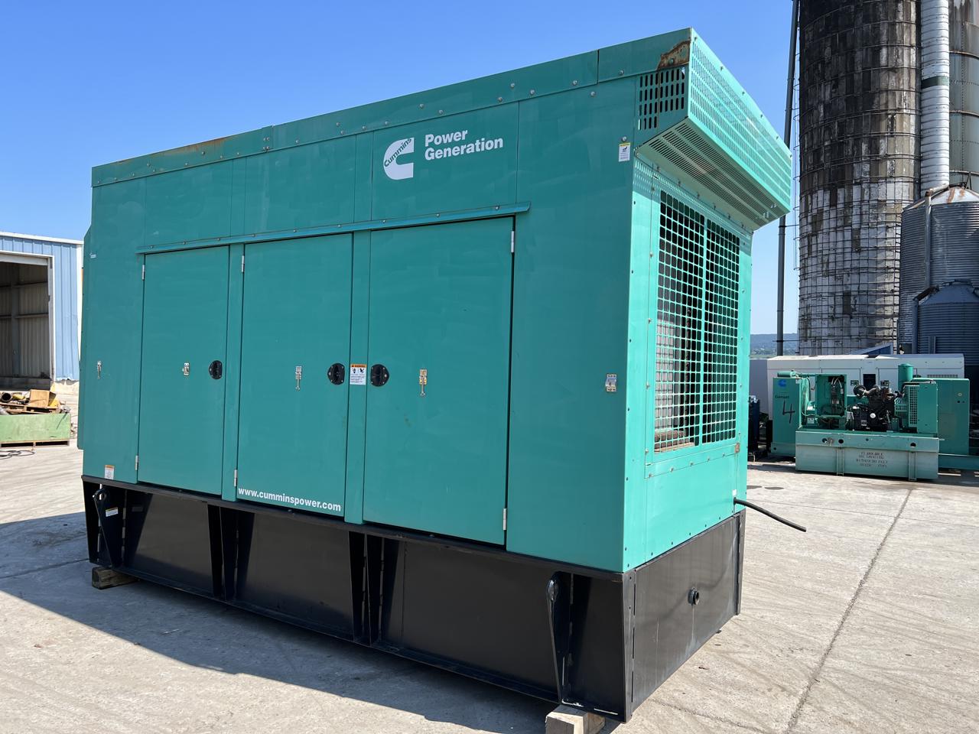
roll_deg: -1.5
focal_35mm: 26
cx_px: 490
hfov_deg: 67.3
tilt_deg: -3.6
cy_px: 367
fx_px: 735
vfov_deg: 53.1
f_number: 1.5
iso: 50
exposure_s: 1/2513
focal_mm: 5.7
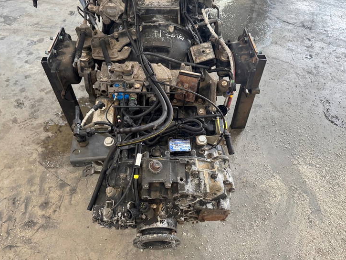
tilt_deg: -50.1
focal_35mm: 25
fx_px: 250
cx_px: 174
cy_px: 127
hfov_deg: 69.4
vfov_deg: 54.9
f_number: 1.78
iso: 320
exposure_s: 1/50
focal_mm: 6.76
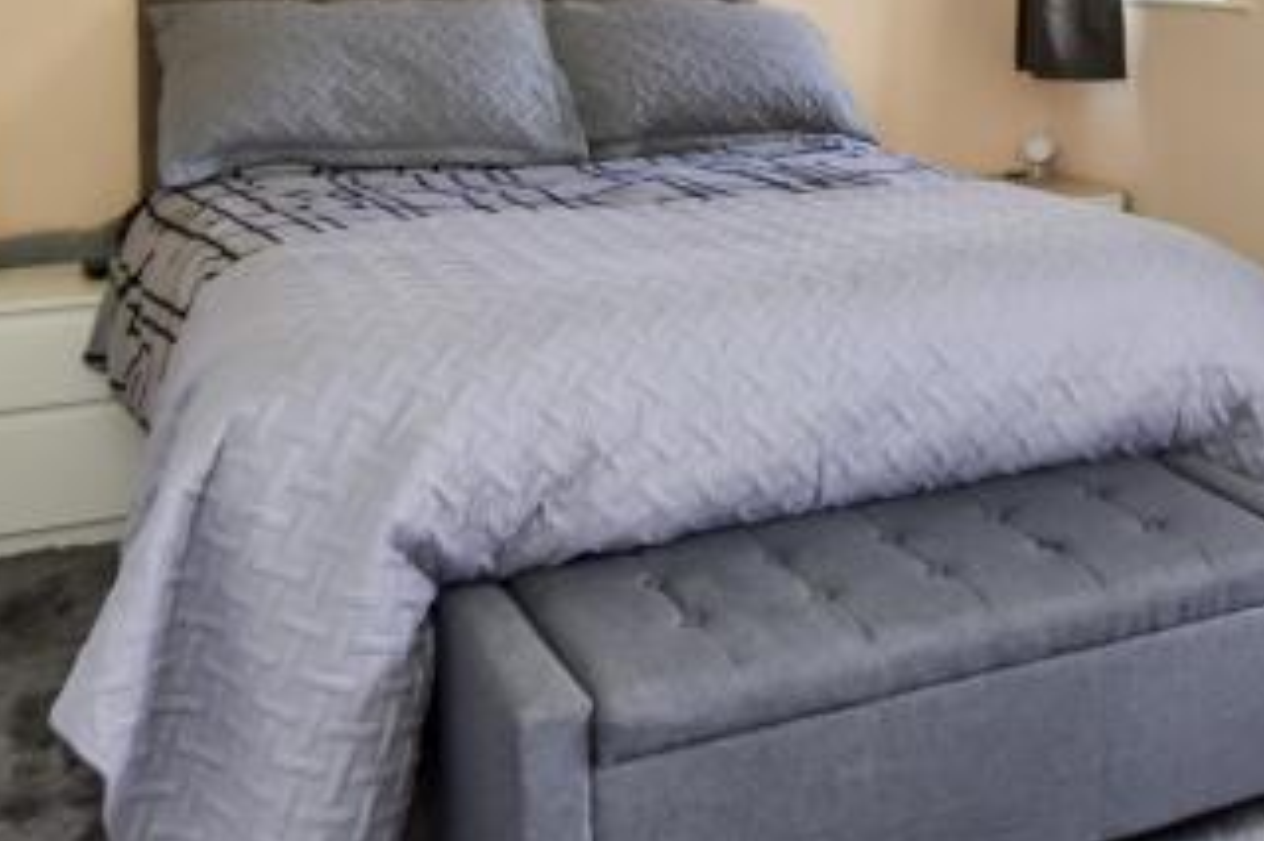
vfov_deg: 26.0
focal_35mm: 48
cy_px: -77
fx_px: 1684
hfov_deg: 39.2
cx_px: 1043
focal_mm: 10
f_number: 8
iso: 640
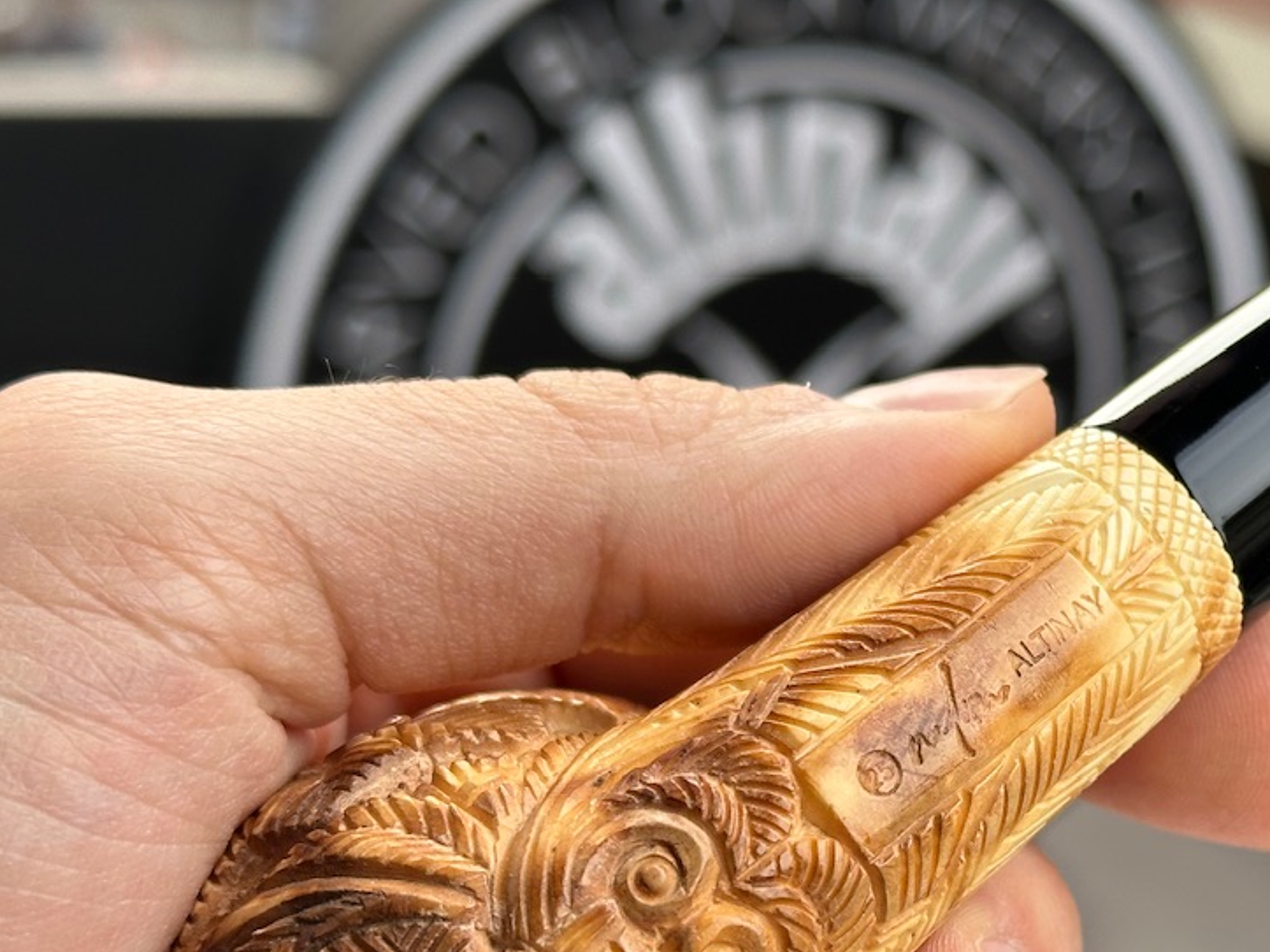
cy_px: 629
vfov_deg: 17.3
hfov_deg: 22.5
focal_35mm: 85
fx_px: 3118
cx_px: 1108
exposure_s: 1/494
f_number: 1.78
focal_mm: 6.86
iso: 64
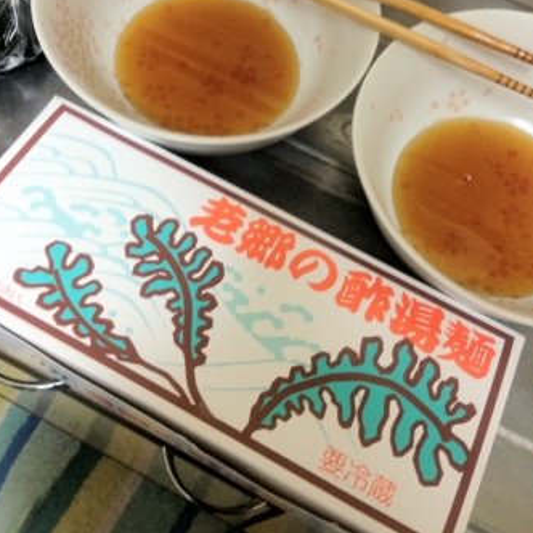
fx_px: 732
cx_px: 263
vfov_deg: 39.7
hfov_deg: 40.0
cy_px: 188
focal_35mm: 42
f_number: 2.4
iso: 250
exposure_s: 1/20
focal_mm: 4.28
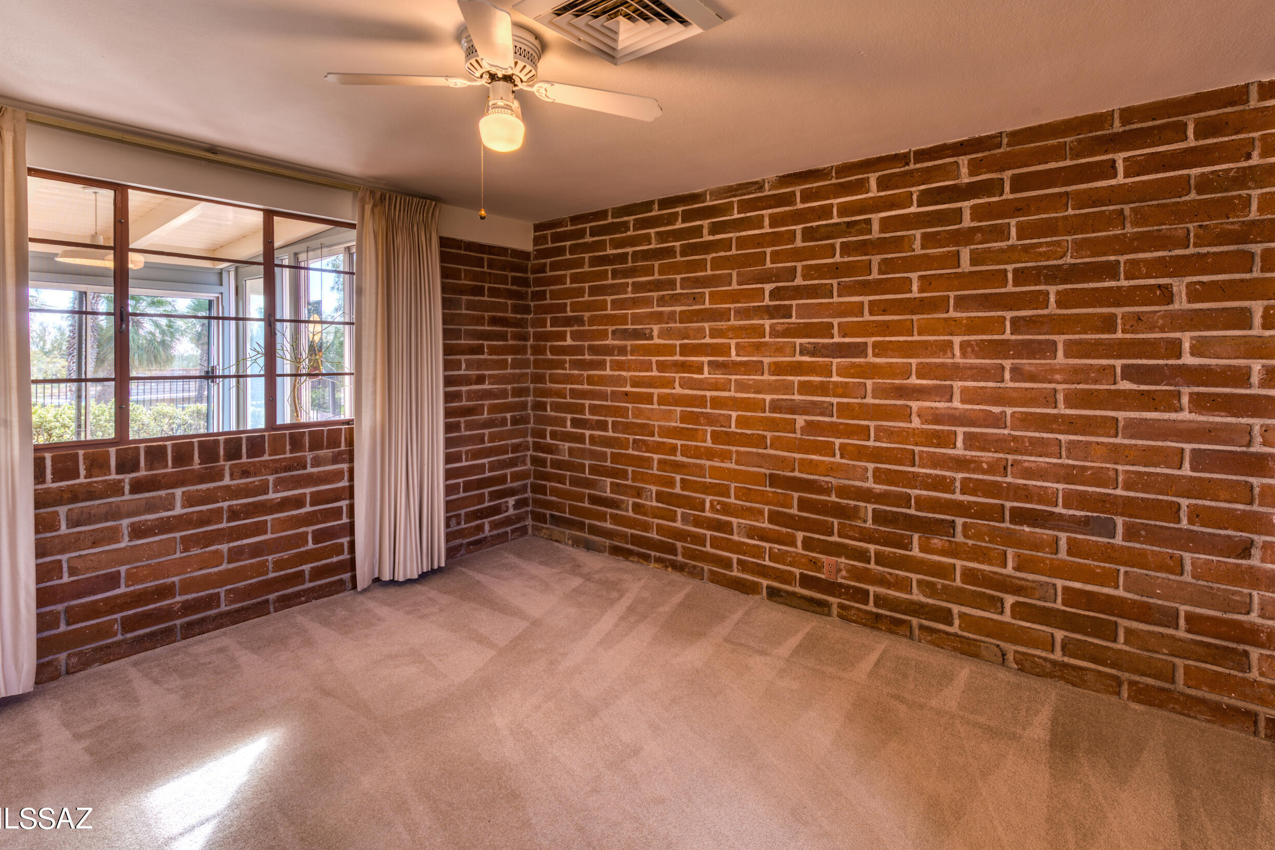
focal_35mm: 17
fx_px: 602
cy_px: 350
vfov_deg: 69.9
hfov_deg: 93.2
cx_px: 656
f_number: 10
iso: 100
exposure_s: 1/8
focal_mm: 14
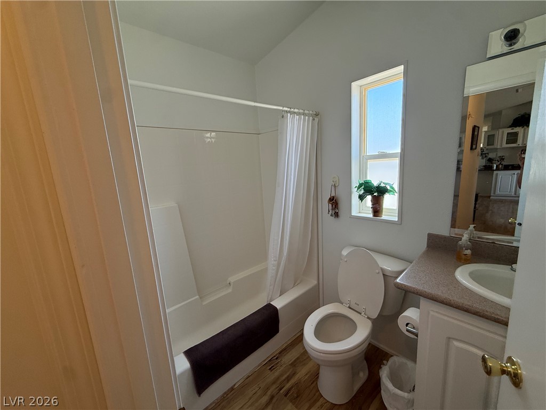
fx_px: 221
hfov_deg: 102.1
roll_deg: +3.8
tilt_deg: -8.9
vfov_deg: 85.7
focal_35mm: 14
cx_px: 273
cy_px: 205
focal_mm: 2.22
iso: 200
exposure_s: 1/120
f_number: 2.2
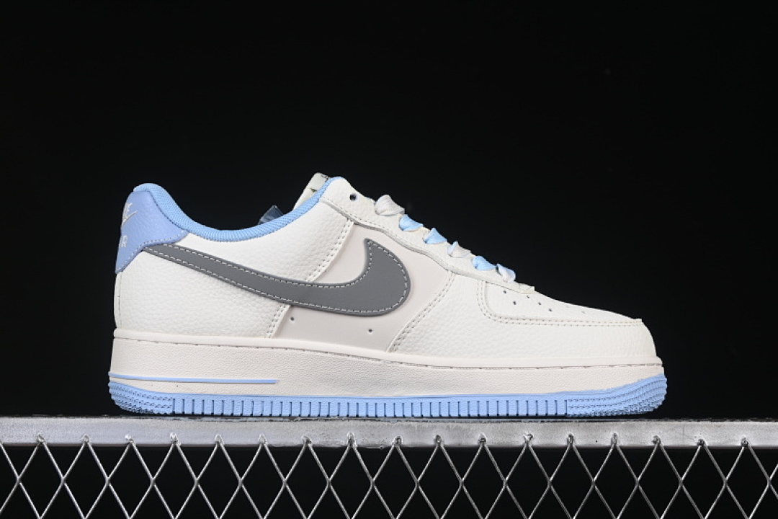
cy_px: 260
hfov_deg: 27.0
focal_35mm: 75
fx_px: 1621
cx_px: 389
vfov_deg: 18.2
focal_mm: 50
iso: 160
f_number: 8
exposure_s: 1/100
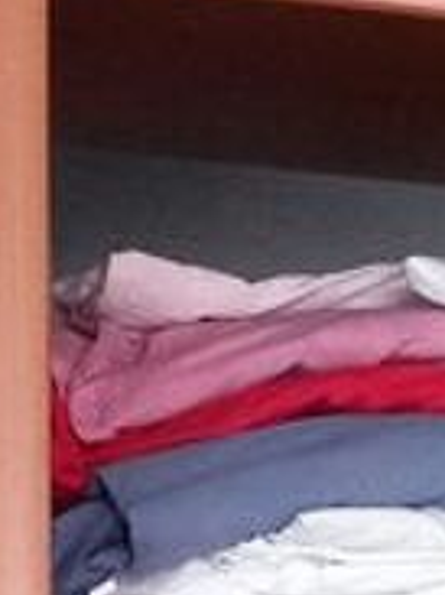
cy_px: 1982
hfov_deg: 7.3
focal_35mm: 197
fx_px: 3381
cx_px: 861
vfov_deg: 8.1
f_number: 1.8
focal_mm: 4
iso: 244
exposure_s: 1/25
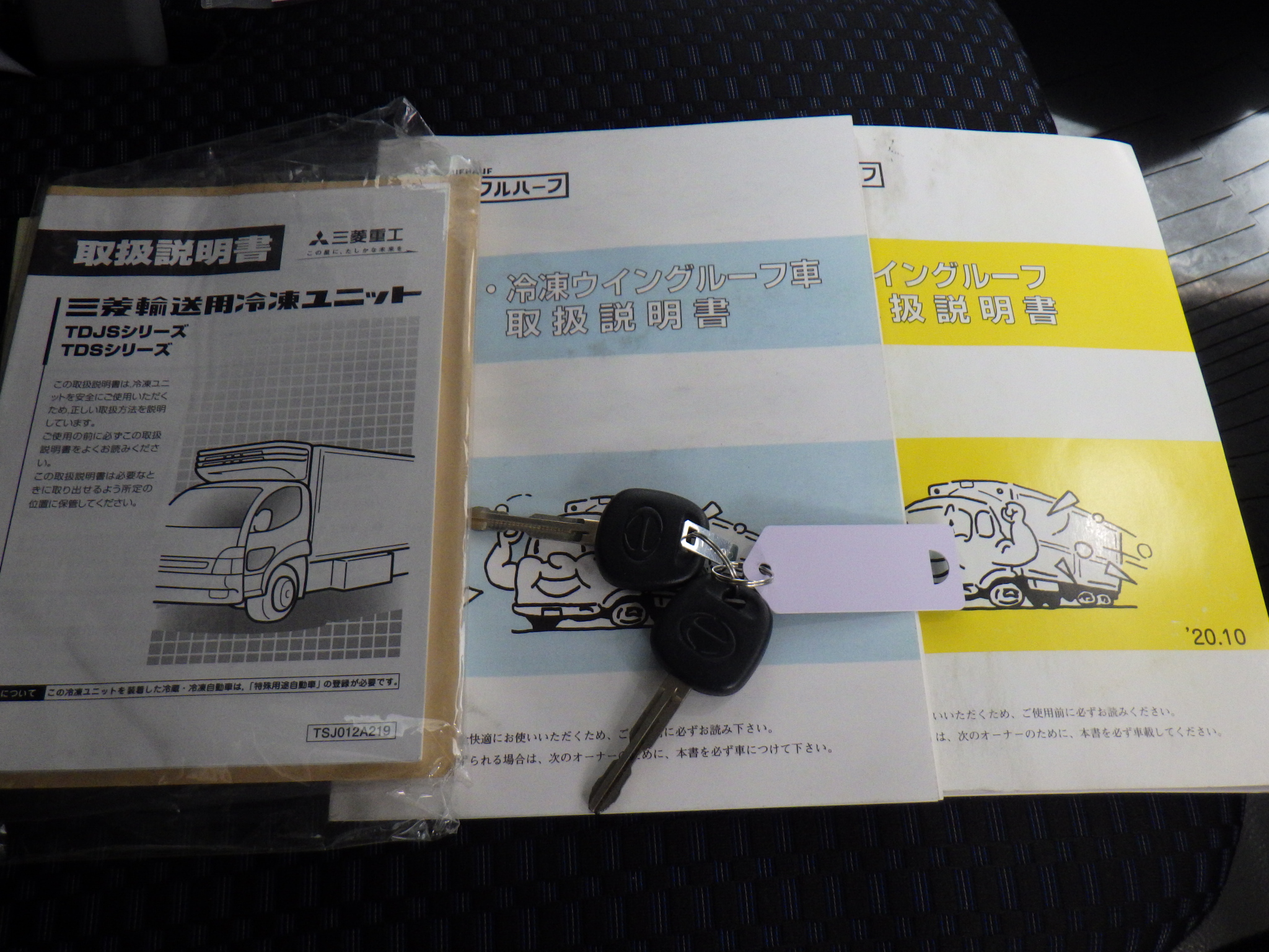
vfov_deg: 41.8
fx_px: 1246
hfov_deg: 54.0
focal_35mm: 34
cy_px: 476
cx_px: 634
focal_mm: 6.1
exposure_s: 1/50
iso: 160
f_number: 3.8
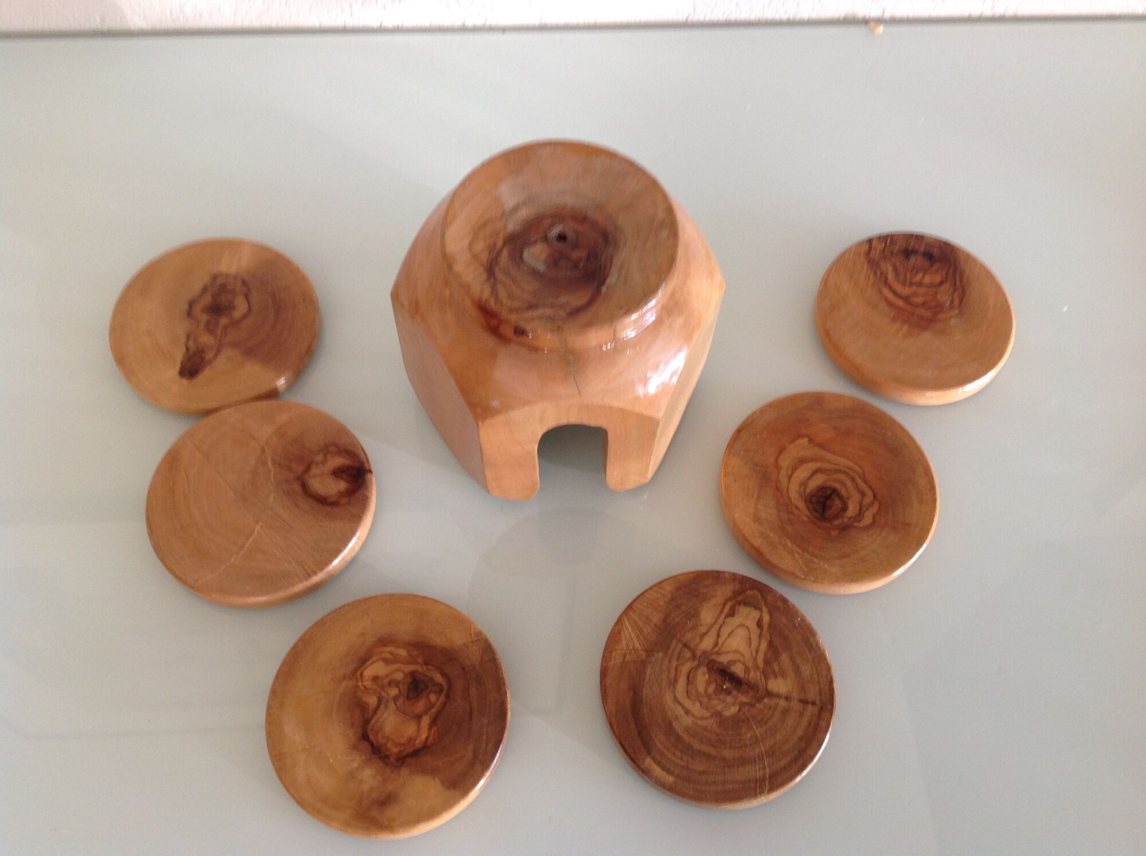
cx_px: 573
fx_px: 1157
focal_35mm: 35
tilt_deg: -62.3
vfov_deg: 40.6
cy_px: 428
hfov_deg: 52.7
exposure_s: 1/15
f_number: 2.4
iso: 64
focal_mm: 4.28
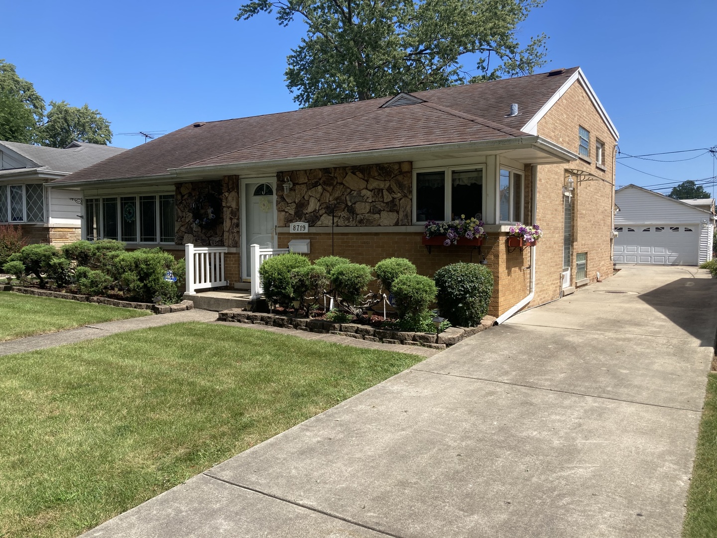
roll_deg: -0.7
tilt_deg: -1.7
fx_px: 580
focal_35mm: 28
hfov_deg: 63.4
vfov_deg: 49.7
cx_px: 358
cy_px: 269
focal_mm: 3.99
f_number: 1.8
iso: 20
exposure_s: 1/1372
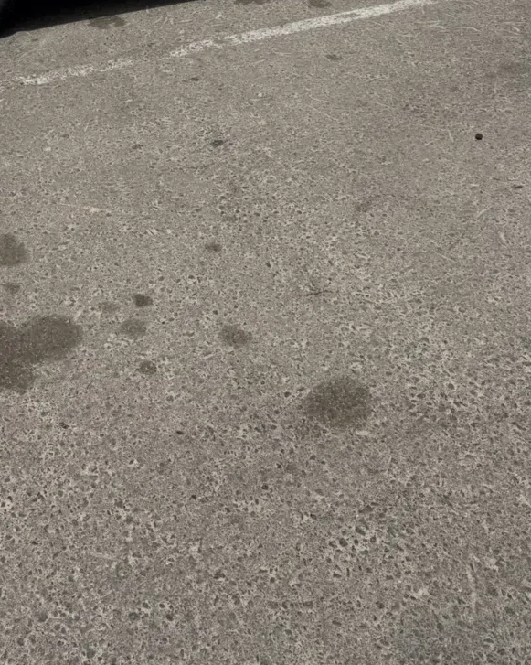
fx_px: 865
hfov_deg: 33.3
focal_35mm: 44
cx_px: 119
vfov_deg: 40.9
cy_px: 170
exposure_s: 1/9091
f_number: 1.78
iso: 80
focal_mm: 6.76
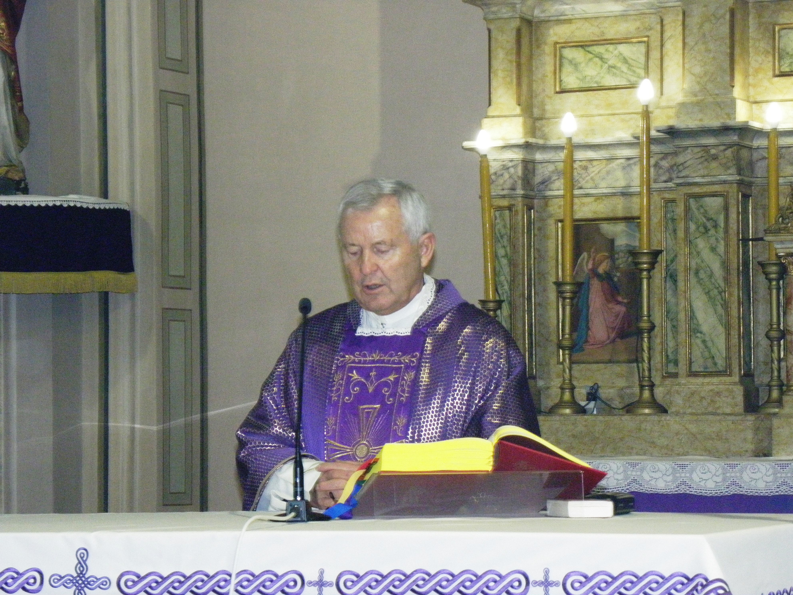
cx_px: 396
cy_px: 298
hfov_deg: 13.7
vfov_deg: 10.3
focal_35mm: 144
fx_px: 3299
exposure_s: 1/160
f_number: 4.4
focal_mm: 25.65
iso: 640
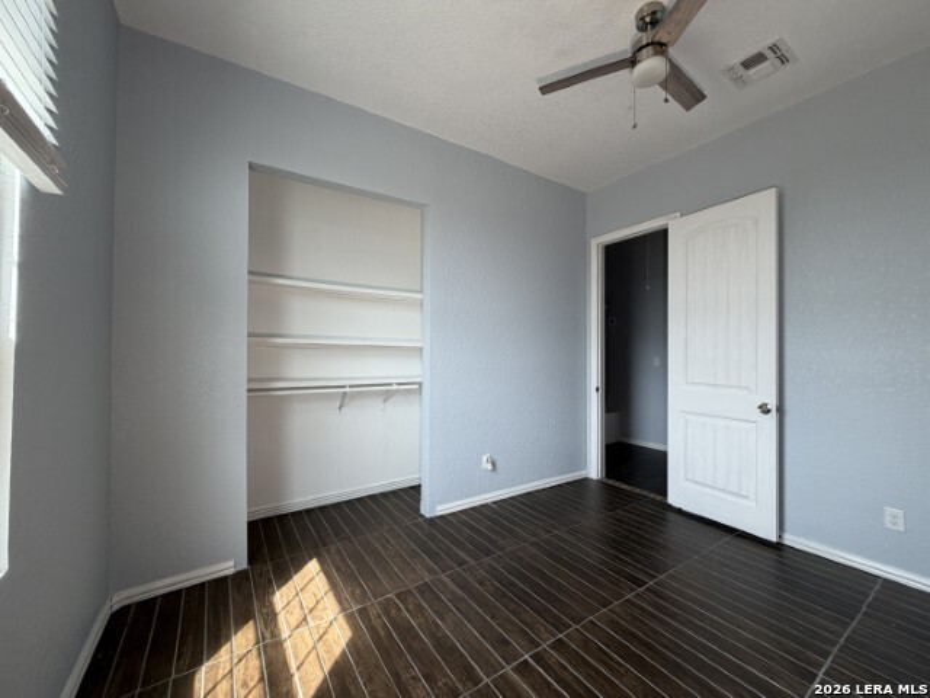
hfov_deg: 102.1
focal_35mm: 14
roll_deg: -0.4
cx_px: 465
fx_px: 376
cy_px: 349
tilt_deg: +0.5
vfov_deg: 85.7
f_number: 2.2
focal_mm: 2.22
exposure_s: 1/121
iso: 80
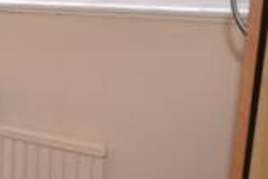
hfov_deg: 21.9
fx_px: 507
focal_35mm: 68
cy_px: 48
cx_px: -181
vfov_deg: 19.9
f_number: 4.5
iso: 400
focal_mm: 11
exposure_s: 1/80
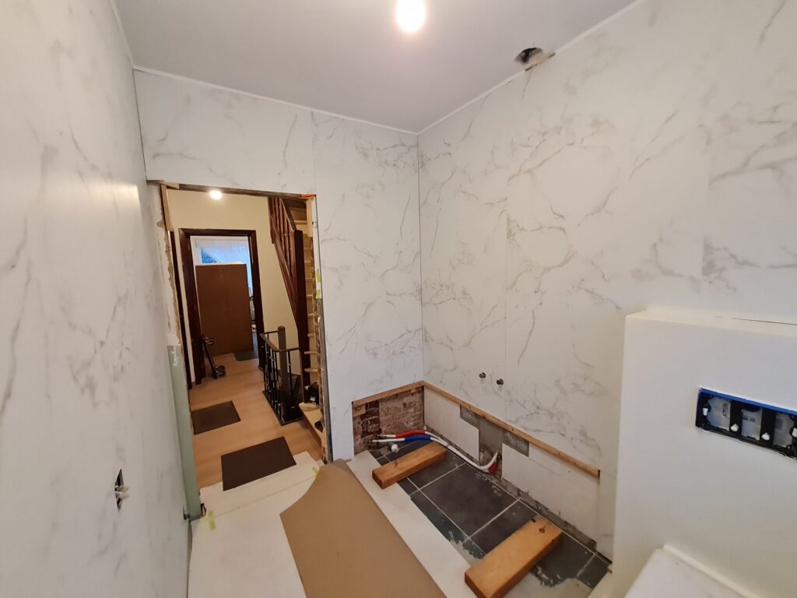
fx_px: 299
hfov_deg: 106.2
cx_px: 398
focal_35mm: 13
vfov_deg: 89.9
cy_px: 299
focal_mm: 1.74
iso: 400
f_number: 2.2
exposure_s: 1/50
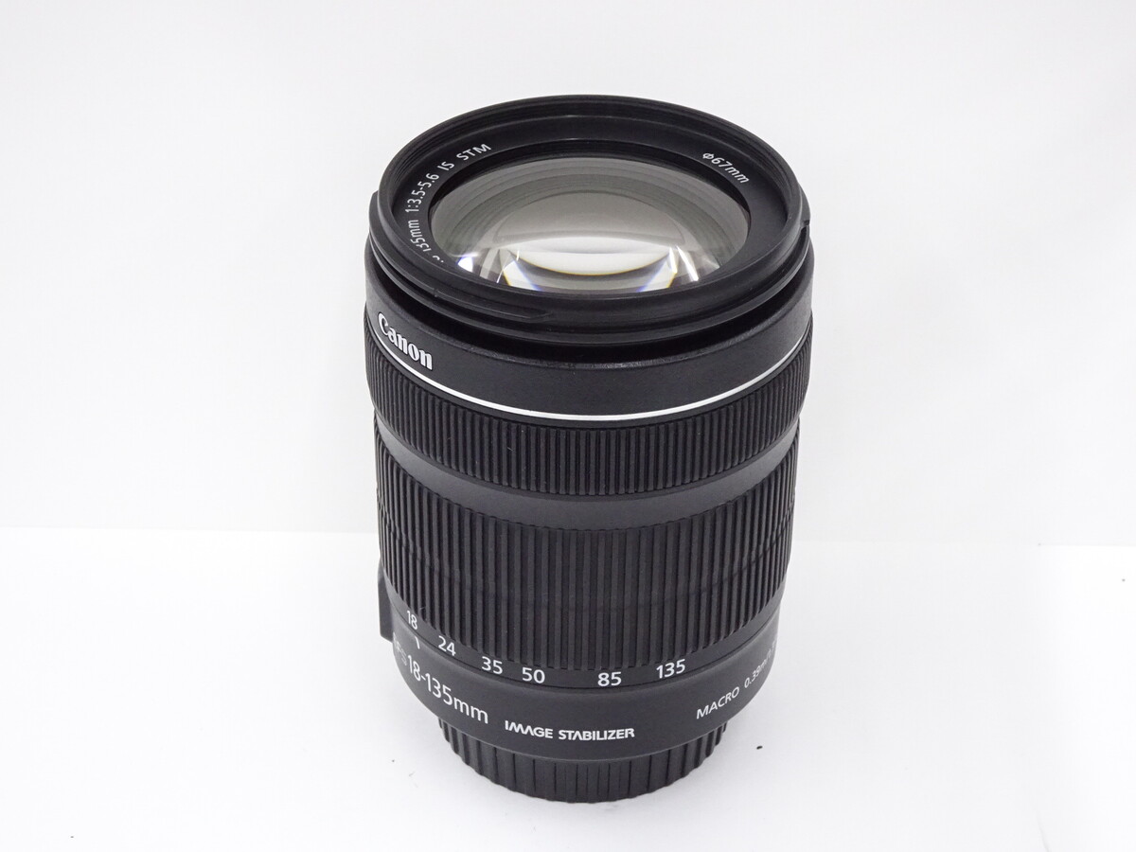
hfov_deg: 28.6
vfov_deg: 21.6
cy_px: 426
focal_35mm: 68
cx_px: 568
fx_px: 2232
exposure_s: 1/80
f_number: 4.5
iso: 640
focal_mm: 11.66
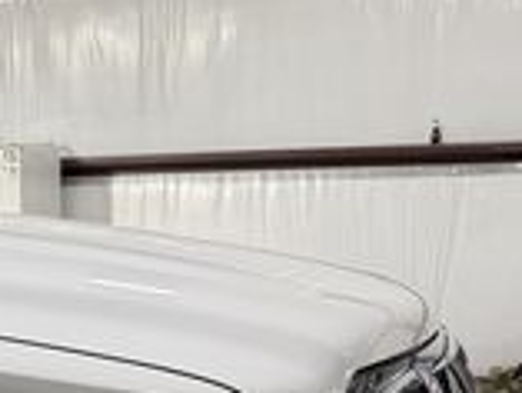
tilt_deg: -1.4
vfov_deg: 15.1
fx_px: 1479
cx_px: -376
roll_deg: +2.9
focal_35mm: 98
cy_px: 253
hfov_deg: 17.0
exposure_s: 1/120
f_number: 1.78
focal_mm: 6.76
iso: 200
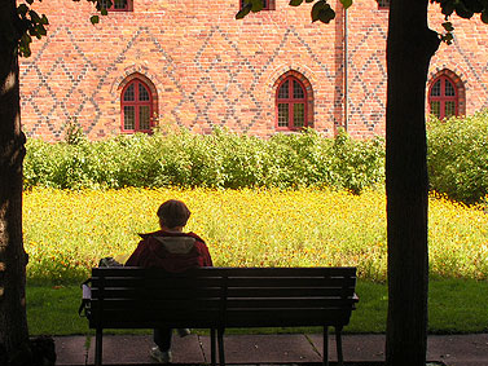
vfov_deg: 18.4
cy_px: 167
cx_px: 229
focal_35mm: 80
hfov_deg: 24.4
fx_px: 1128
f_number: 5.6
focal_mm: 11.1
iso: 50
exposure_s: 1/100
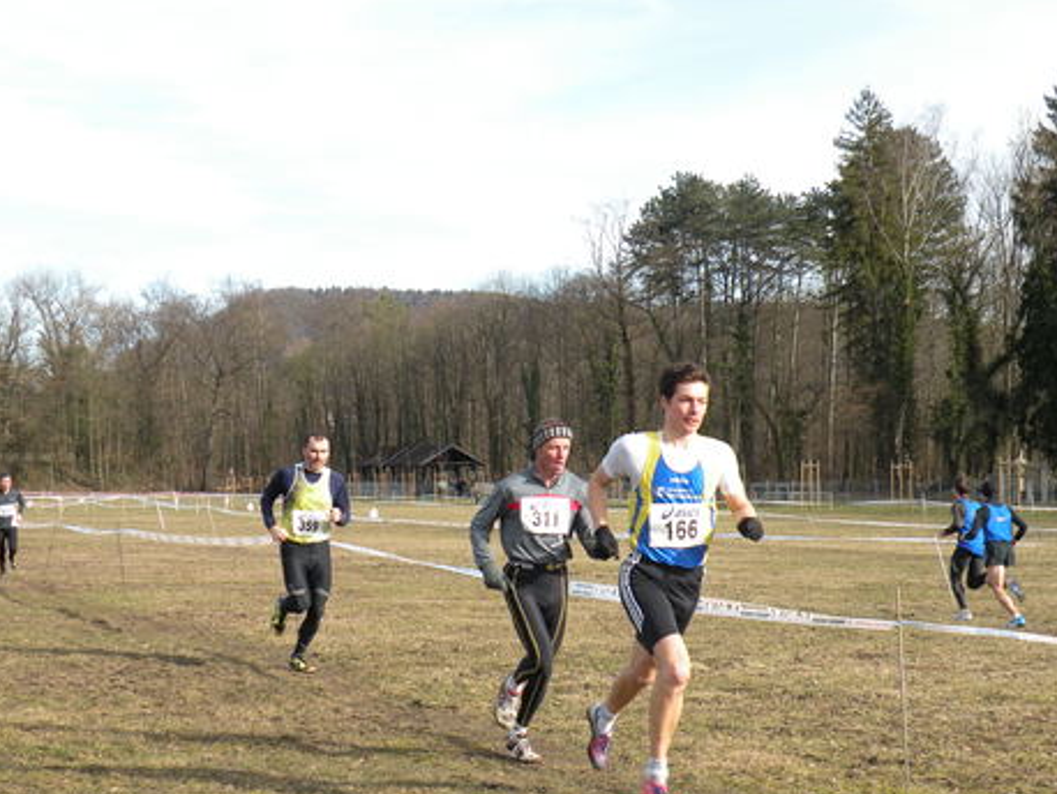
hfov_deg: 29.4
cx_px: 540
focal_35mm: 66
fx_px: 2016
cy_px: 460
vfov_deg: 22.3
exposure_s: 1/340
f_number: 3.5
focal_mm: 9.8
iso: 64
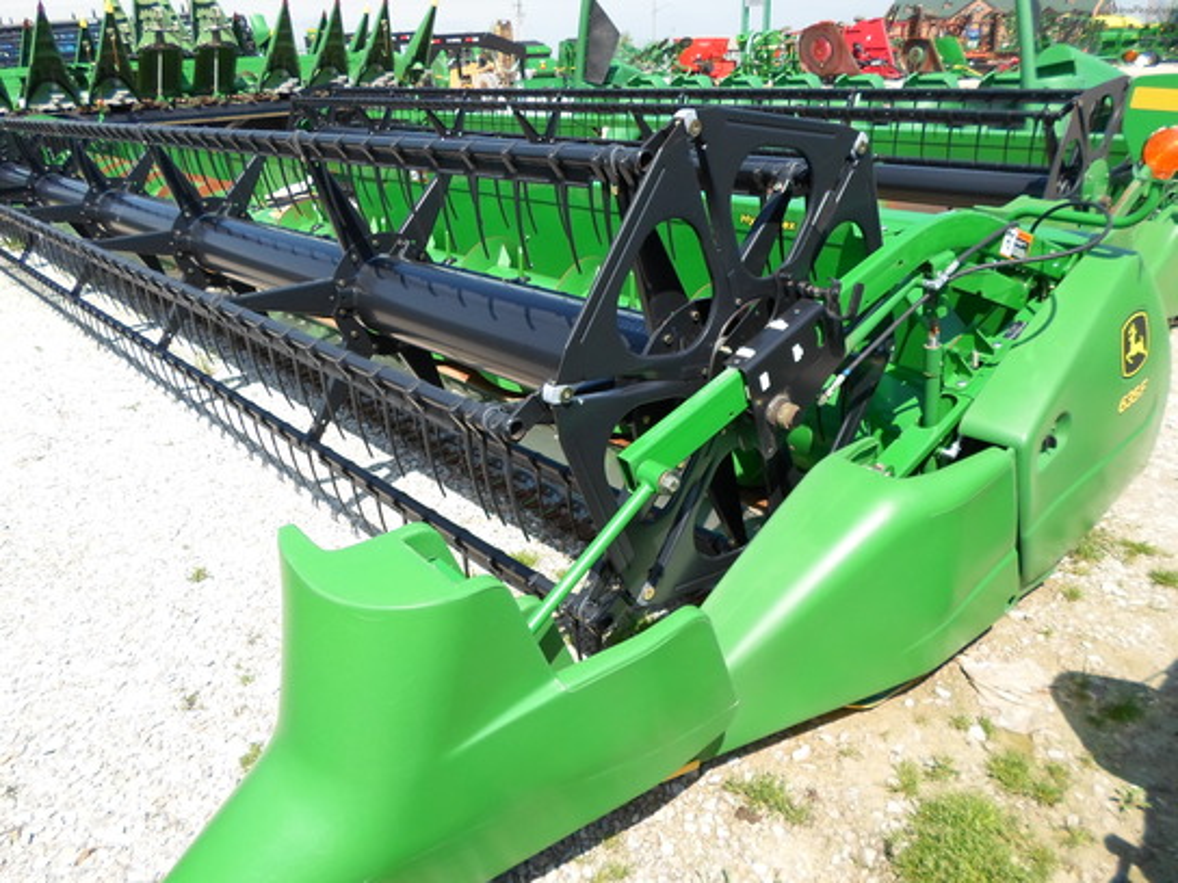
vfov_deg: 54.9
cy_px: 442
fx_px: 851
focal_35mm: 25
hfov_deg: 69.4
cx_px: 589
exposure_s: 1/1000
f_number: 2.5
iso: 80
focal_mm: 4.5
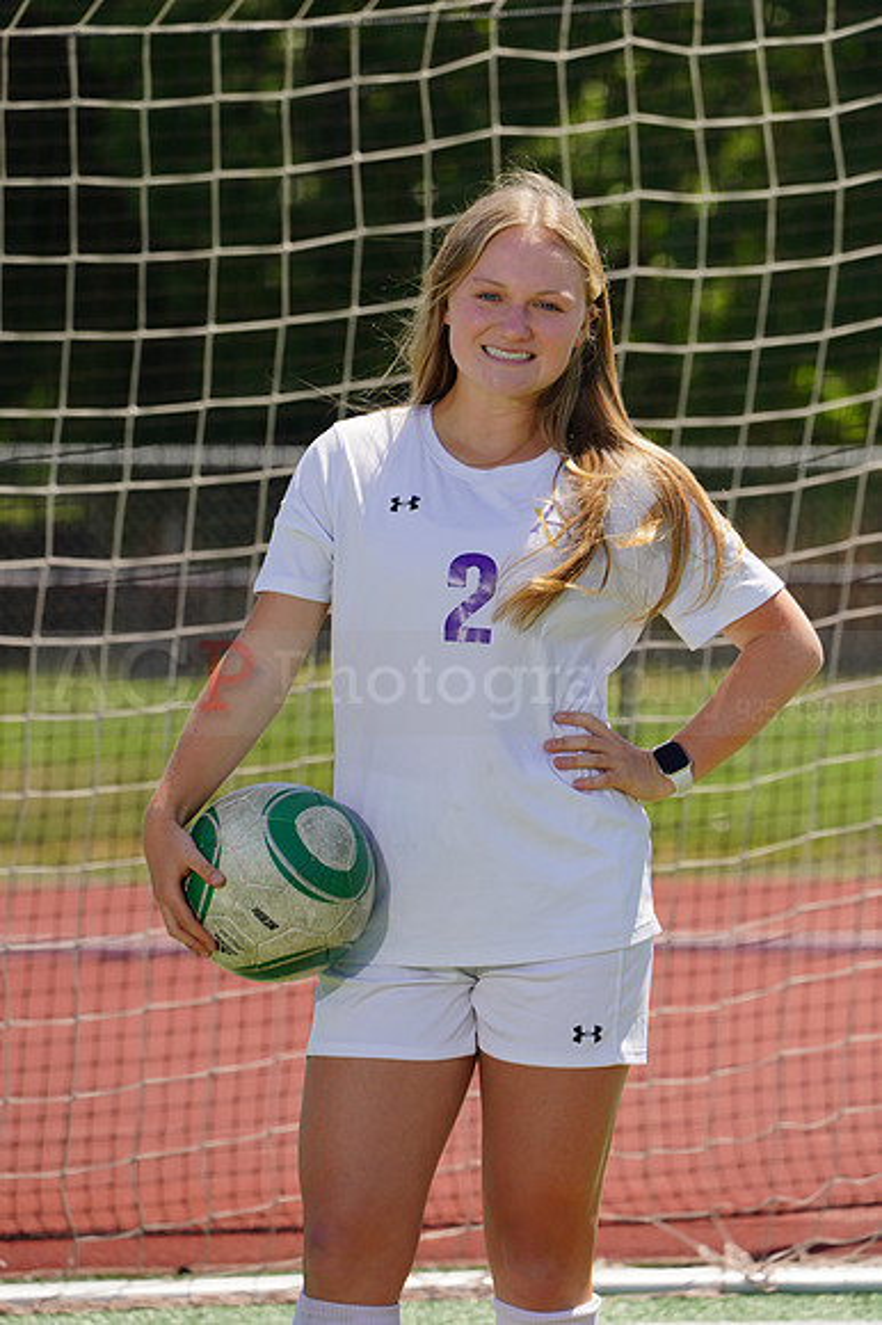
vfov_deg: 5.2
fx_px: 14716
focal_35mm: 400
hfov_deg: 3.4
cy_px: 662
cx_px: 441
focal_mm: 400
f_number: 13
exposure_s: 1/250
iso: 200
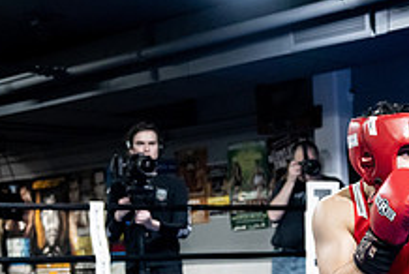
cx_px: 486
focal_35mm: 101
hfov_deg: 19.1
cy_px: 294
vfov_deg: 13.4
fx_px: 1149
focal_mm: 38
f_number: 2.8
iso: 8000
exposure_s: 1/1000
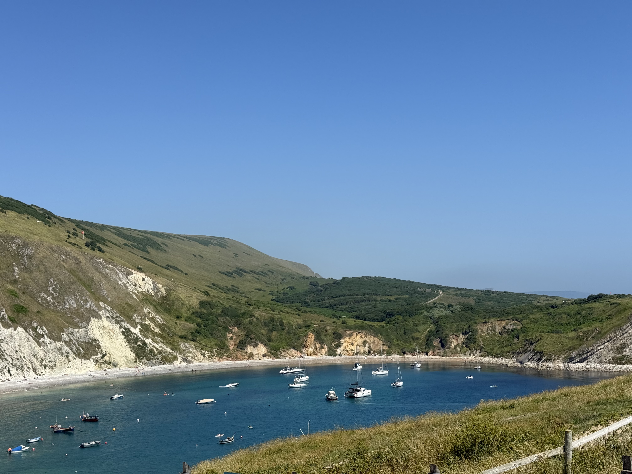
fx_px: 876
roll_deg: +0.3
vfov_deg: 30.3
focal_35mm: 48
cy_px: 237
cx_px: 316
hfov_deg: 39.7
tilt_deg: +5.3
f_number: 1.78
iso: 100
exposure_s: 1/6024
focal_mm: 6.76
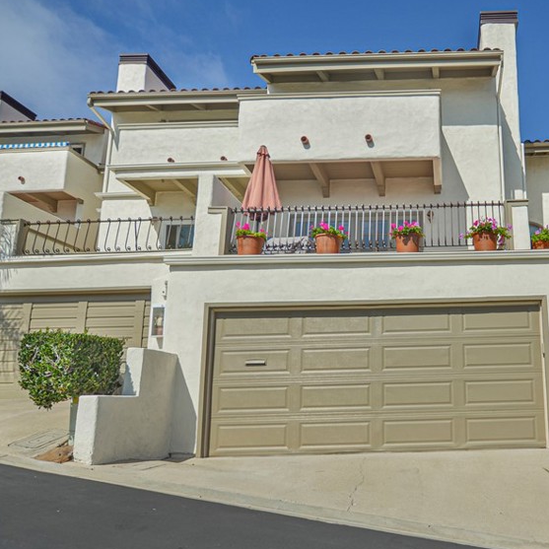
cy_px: 308
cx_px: 449
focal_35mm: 26
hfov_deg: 56.3
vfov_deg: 61.2
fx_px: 463
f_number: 2.8
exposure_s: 1/800
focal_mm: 11
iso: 100
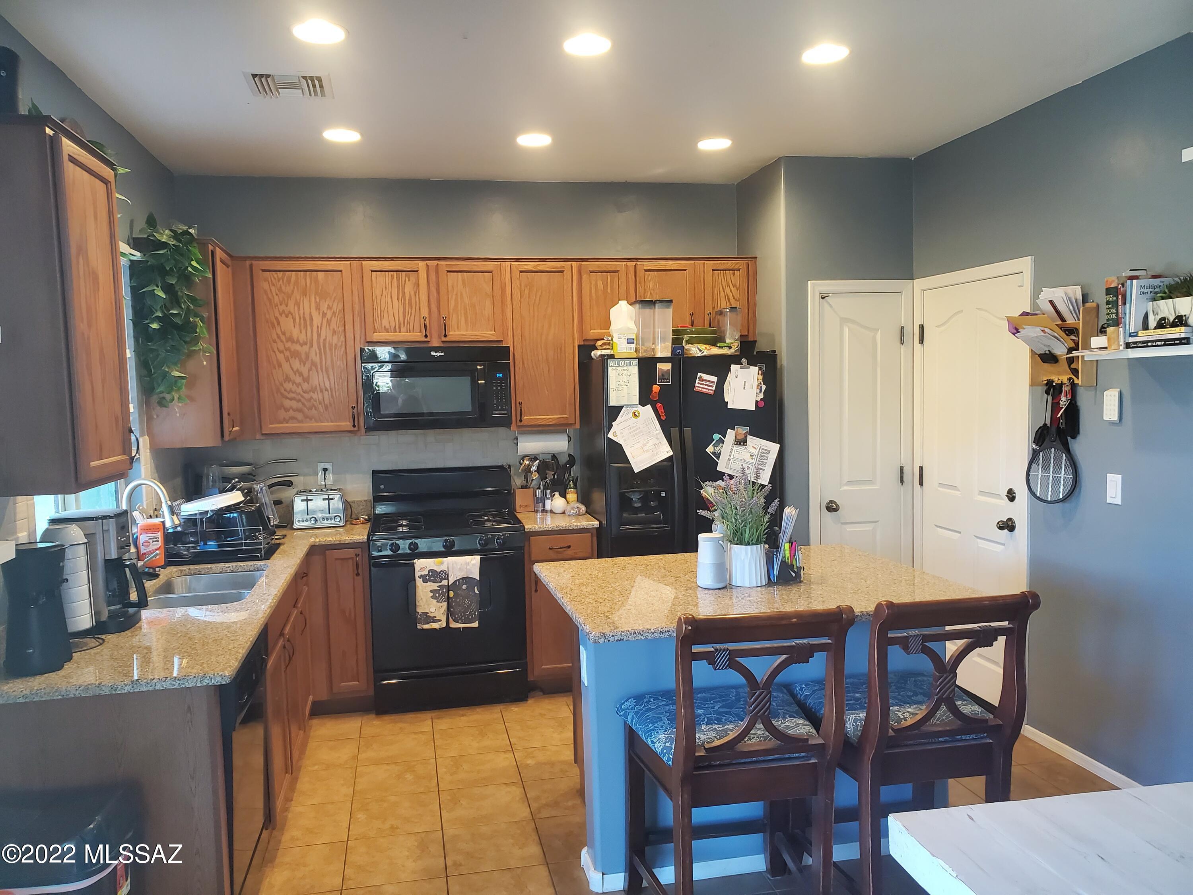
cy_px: 448
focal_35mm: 26
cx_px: 596
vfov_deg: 53.1
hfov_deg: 67.3
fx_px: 896
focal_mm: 4.3
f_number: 2.4
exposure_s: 1/40
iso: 320
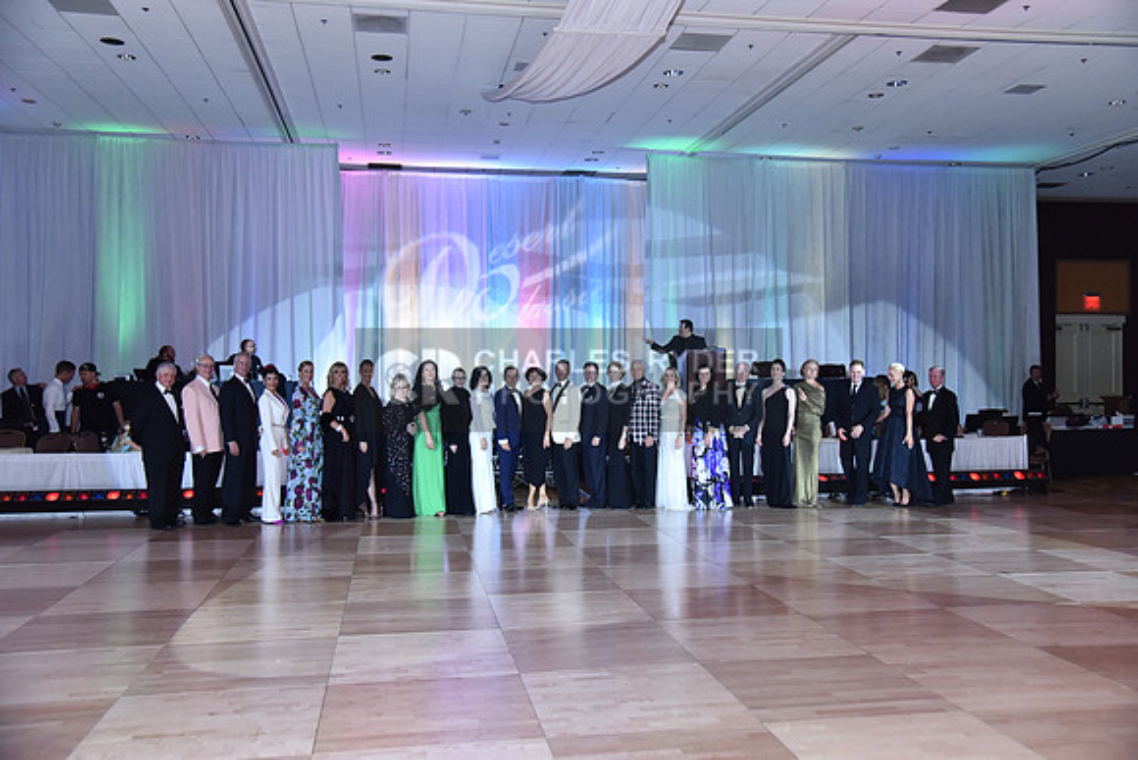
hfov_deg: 55.8
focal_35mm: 34
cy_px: 380
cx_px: 569
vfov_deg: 38.9
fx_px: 1075
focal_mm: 34
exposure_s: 1/250
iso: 2000
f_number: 4
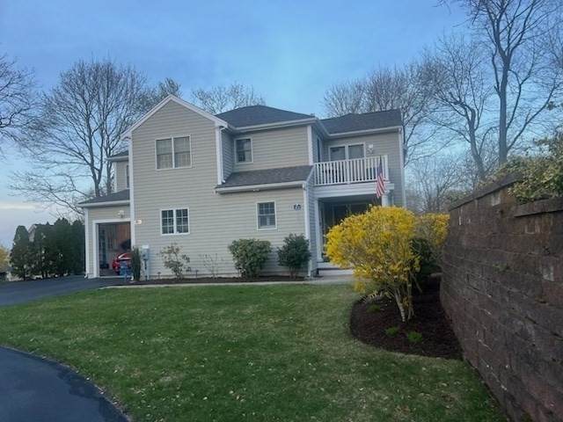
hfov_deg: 67.3
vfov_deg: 53.1
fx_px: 423
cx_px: 282
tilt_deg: +3.4
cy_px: 211
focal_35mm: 26
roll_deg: +3.1
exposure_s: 1/121
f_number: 1.5
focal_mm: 5.7
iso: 100
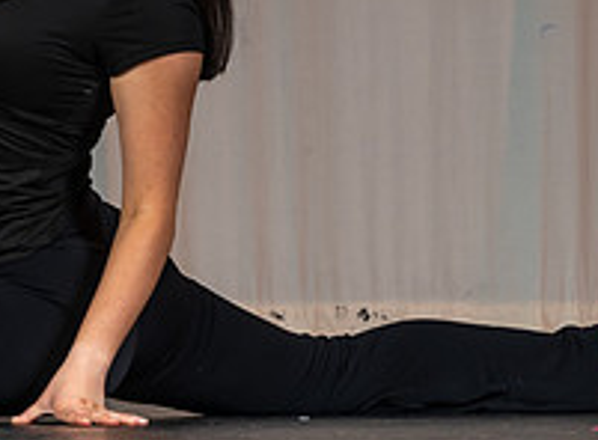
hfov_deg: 4.0
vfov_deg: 3.0
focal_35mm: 493
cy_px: 7
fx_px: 8461
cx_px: 117
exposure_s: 1/160
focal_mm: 77
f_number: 7.1
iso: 125
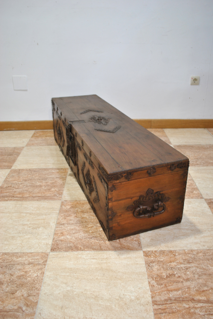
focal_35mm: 33
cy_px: 160
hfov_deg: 40.1
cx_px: 106
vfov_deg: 57.2
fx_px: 292
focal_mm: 22
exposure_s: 1/8
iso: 200
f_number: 3.8
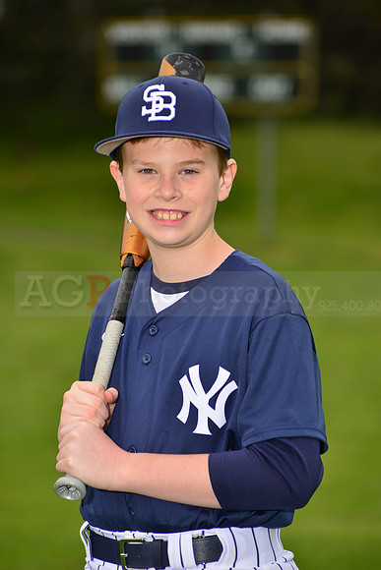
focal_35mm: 200
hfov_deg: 6.9
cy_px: 285
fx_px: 3173
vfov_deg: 10.3
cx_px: 190
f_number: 6.3
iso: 200
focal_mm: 200
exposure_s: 1/200
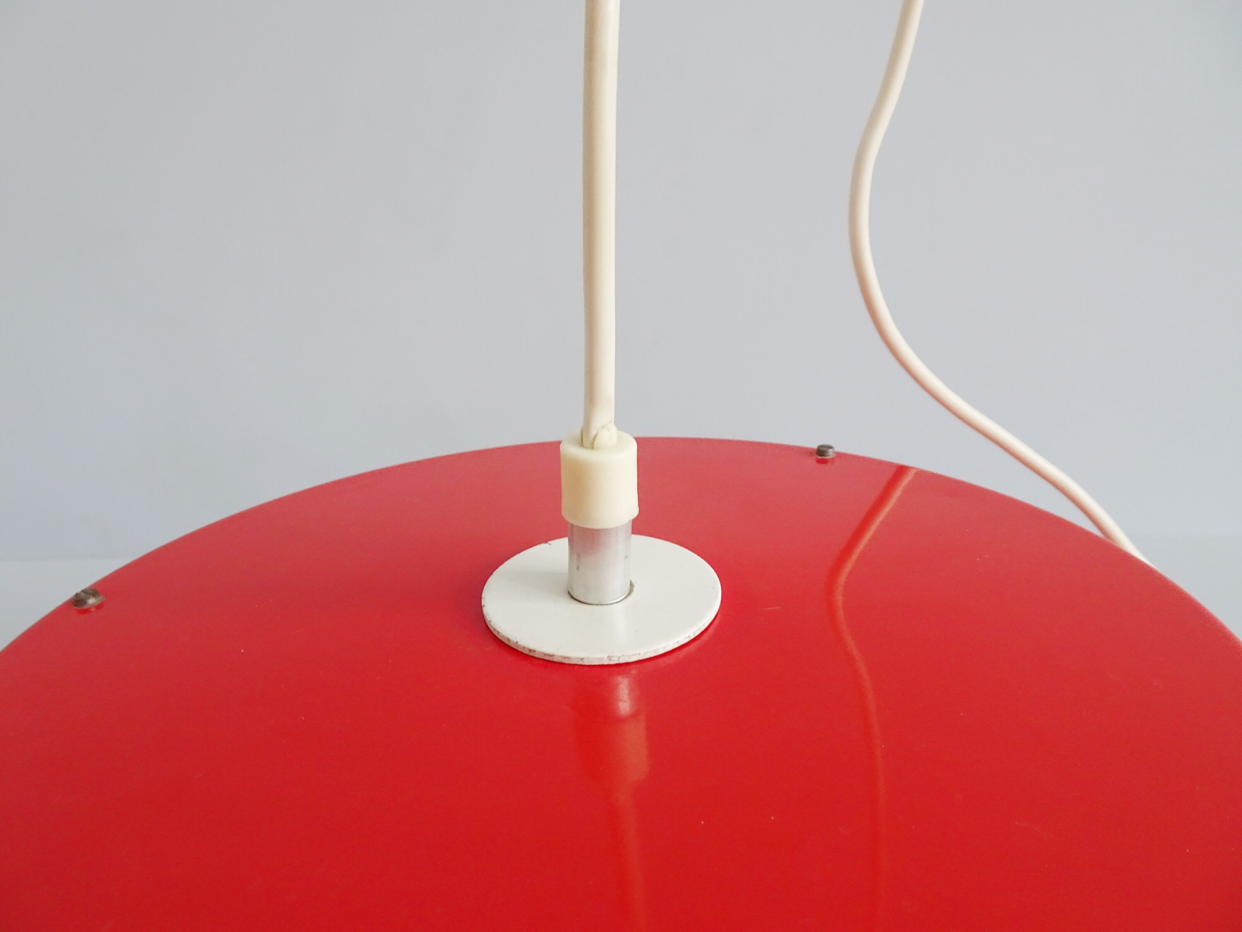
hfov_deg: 71.6
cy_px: 466
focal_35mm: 24
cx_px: 621
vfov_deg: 56.8
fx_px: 861
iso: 500
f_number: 3.5
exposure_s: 1/30
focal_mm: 4.1
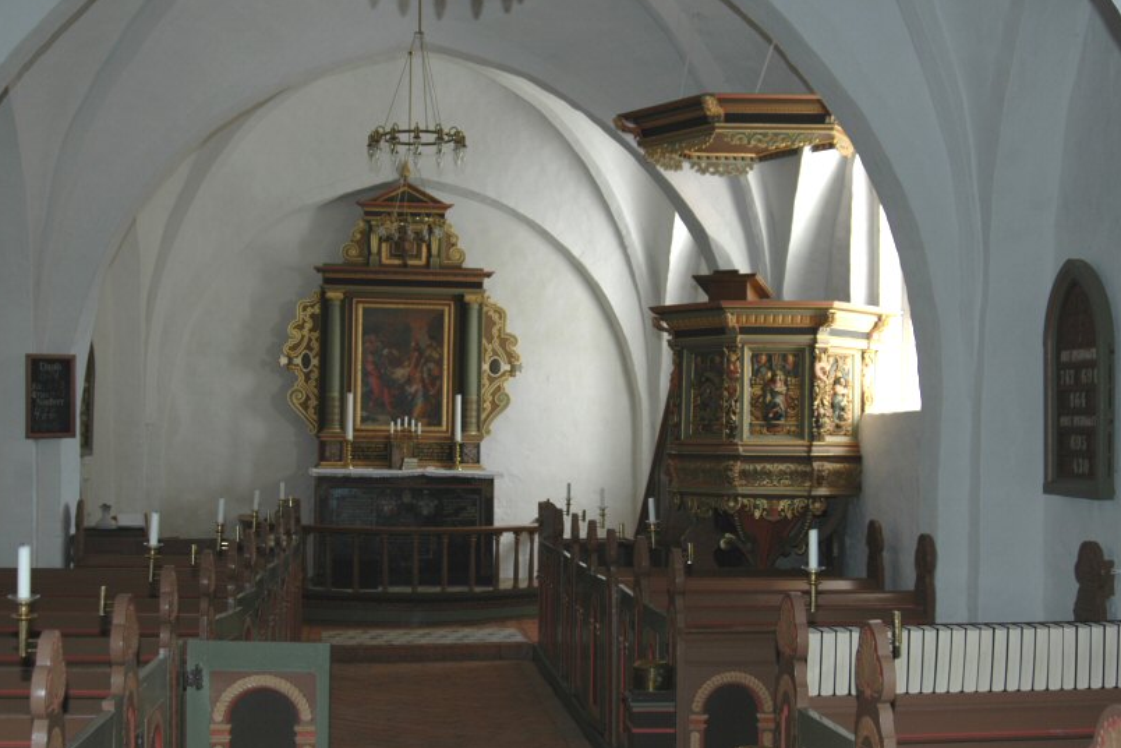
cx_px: 524
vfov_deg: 28.6
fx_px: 1463
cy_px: 370
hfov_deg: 41.9
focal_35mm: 47
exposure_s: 1/80
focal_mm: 28
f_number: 4.5
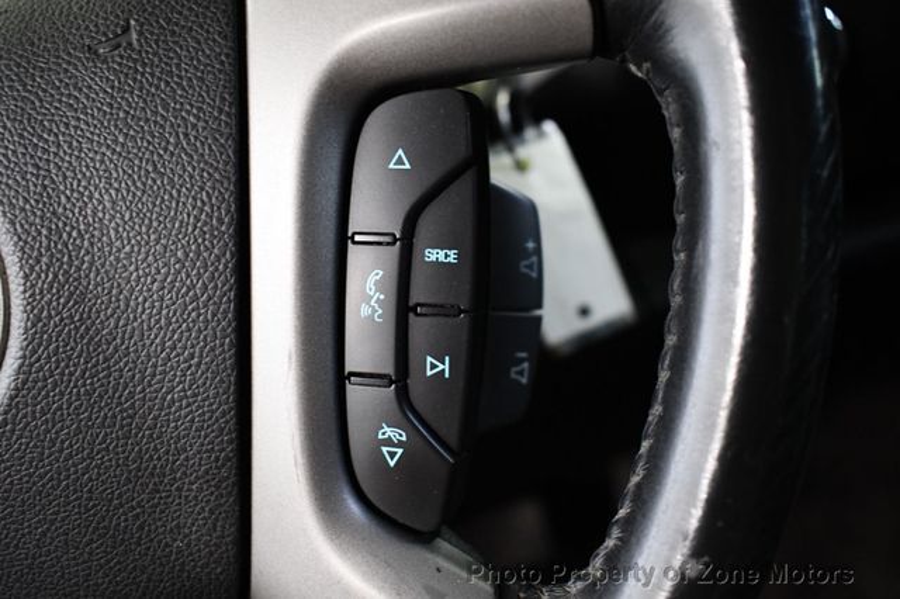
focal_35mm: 34
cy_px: 300
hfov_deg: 55.8
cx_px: 450
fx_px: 850
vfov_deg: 38.8
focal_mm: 23
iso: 3200
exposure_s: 1/60
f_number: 3.8
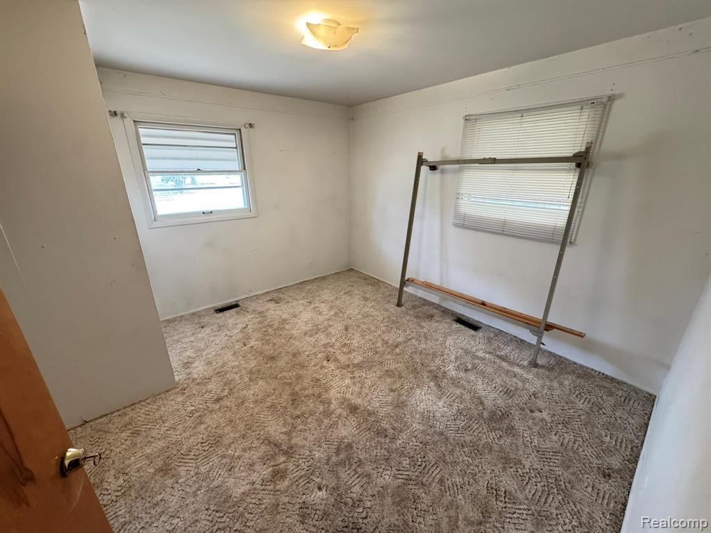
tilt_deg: -20.1
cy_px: 266
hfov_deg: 102.1
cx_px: 356
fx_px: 288
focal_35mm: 14
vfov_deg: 85.7
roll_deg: +0.3
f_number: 2.2
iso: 320
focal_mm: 2.22
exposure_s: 1/60
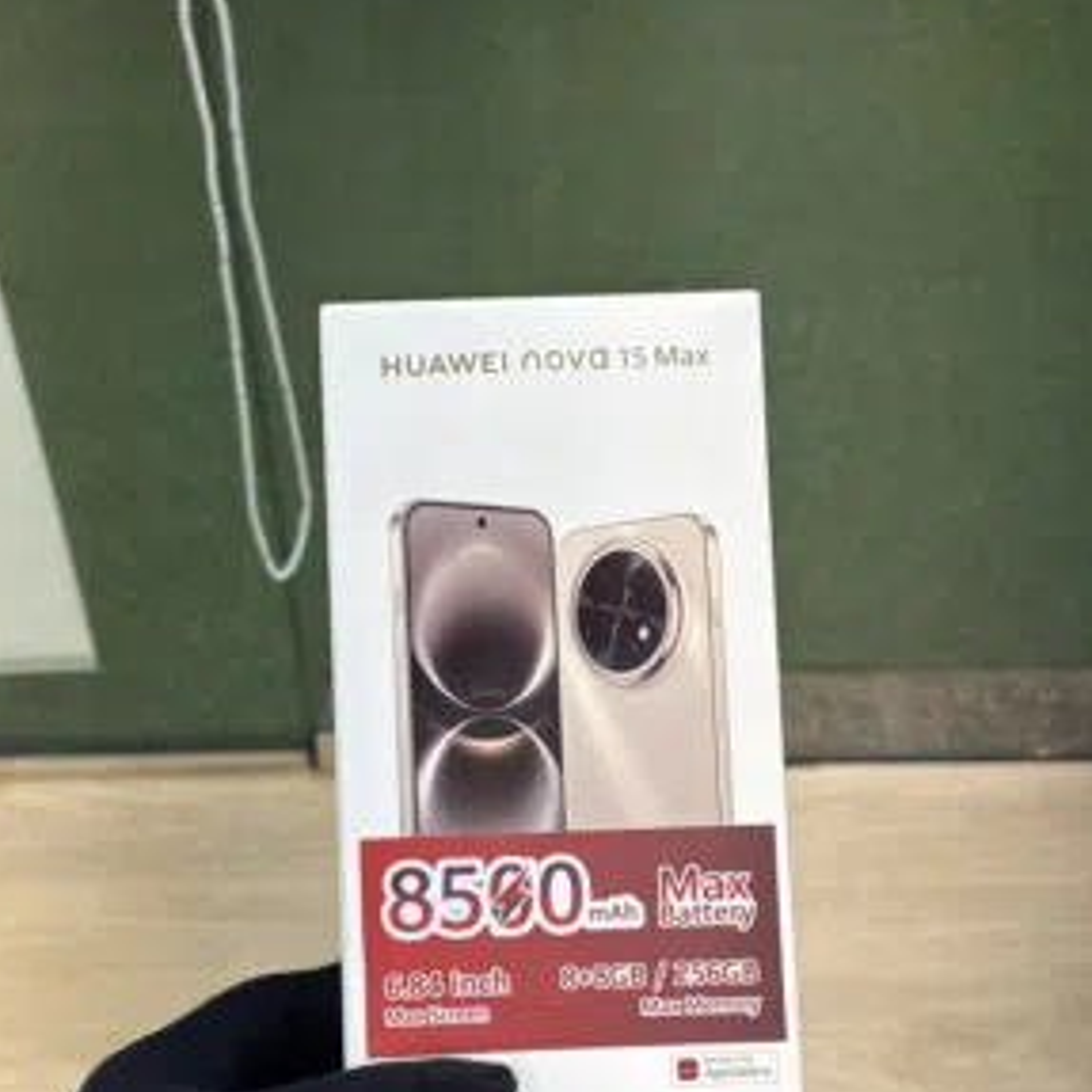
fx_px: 2284
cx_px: 525
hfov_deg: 26.9
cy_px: 658
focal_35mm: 64
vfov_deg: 26.8
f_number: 1.6
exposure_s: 1/249
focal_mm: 5.96
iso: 32
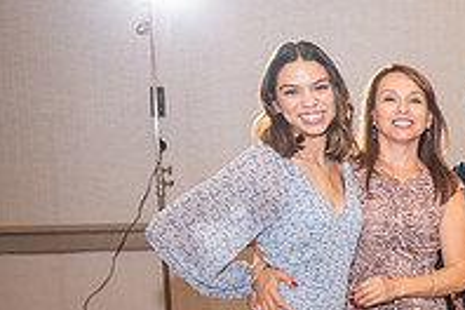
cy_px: 281
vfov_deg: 16.4
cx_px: 676
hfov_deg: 21.3
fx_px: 1059
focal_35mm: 82
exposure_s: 1/200
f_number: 2.8
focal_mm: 28
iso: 1600
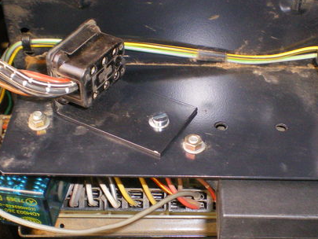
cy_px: 149
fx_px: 551
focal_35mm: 60
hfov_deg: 32.1
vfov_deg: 24.4
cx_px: 178
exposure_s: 1/50
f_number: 4.6
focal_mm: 6.3
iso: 400
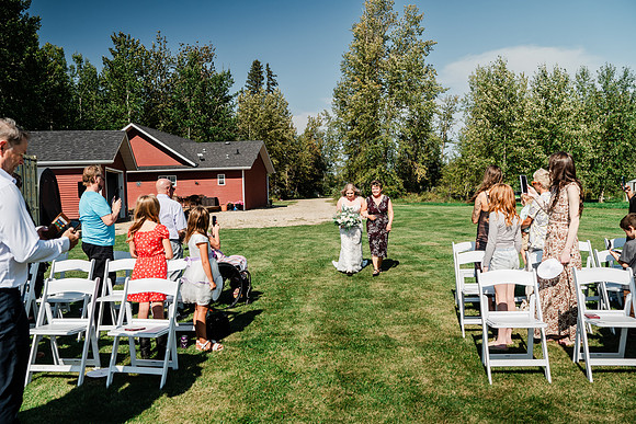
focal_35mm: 28
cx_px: 318
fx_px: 495
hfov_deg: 65.5
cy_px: 212
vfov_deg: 46.4
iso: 400
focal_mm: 28
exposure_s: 1/250
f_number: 4
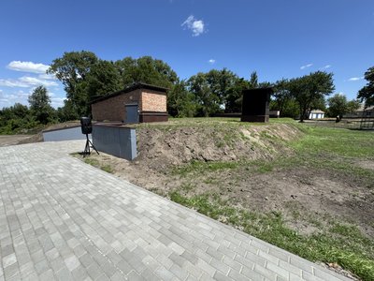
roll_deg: -0.5
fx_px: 151
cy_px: 140
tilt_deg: -10.5
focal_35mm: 14
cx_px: 187
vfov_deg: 85.7
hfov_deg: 102.1
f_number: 2.2
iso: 50
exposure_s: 1/1506
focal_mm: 2.22
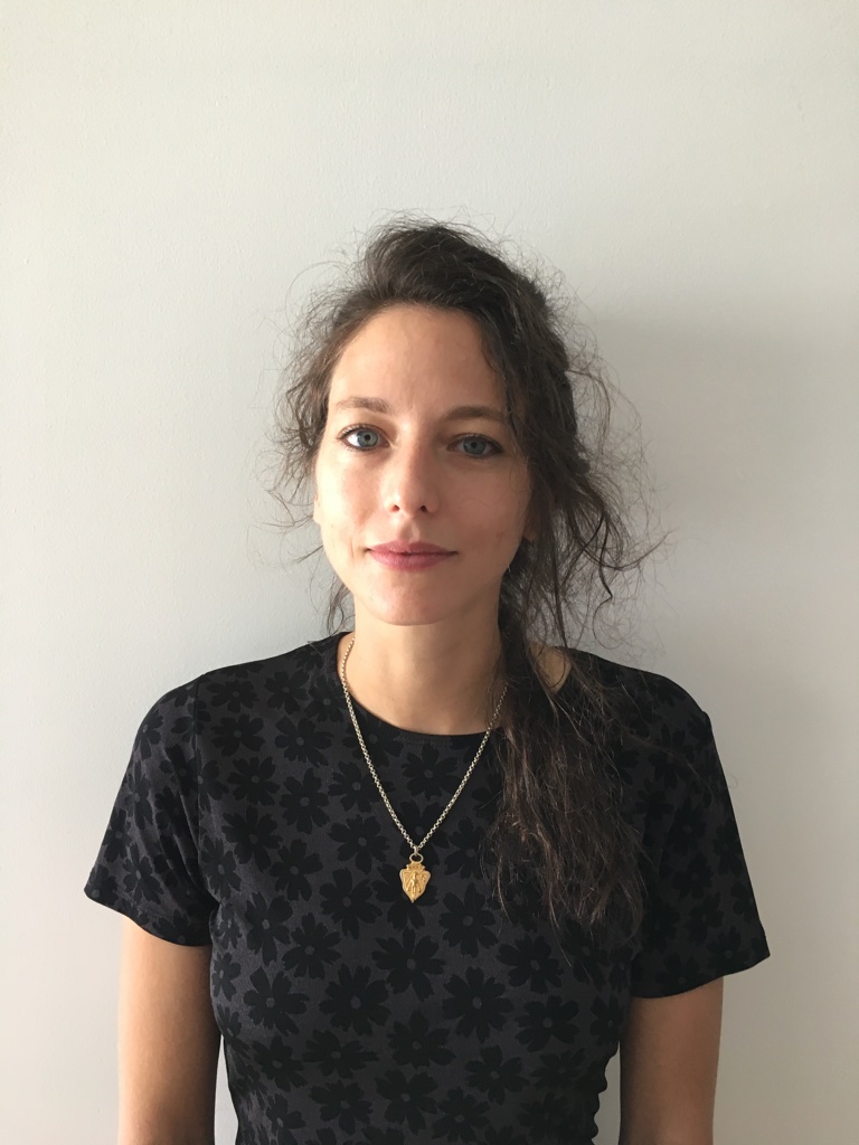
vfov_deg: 61.7
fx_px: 960
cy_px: 572
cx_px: 430
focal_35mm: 29
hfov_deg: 48.2
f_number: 2.2
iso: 64
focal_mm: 4.15
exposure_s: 1/30
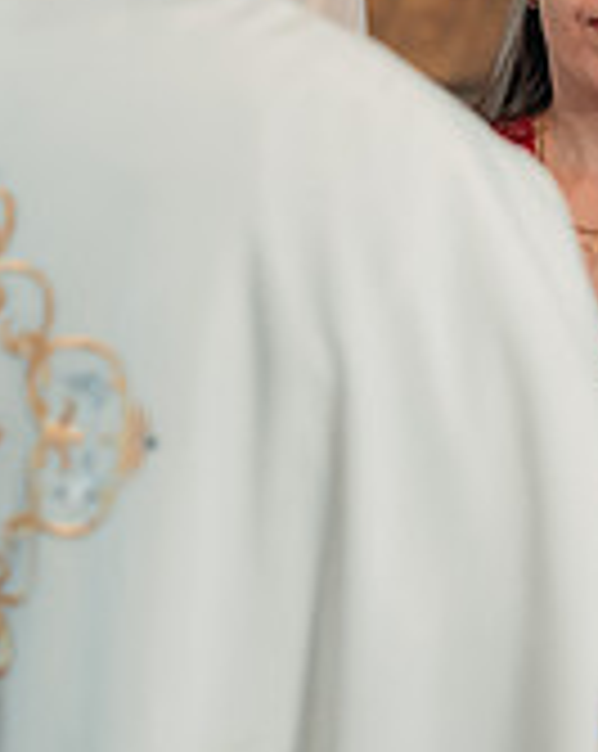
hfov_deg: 4.9
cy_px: 393
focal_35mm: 309
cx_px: 1003
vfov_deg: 6.3
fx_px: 6855
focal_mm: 85
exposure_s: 1/250
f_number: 2.8
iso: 1600
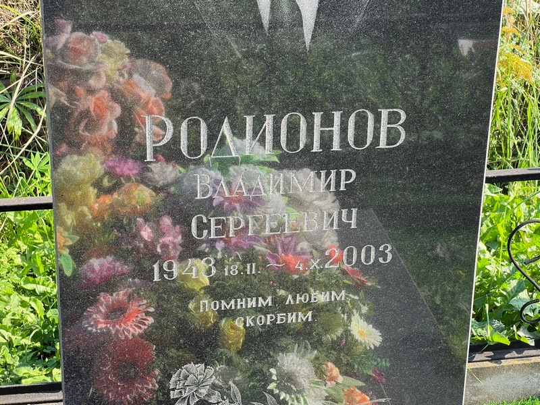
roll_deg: -1.4
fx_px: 1201
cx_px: 270
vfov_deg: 19.1
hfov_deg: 25.3
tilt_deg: -24.5
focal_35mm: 77
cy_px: 202
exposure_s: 1/99
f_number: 2.8
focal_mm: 9
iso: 32
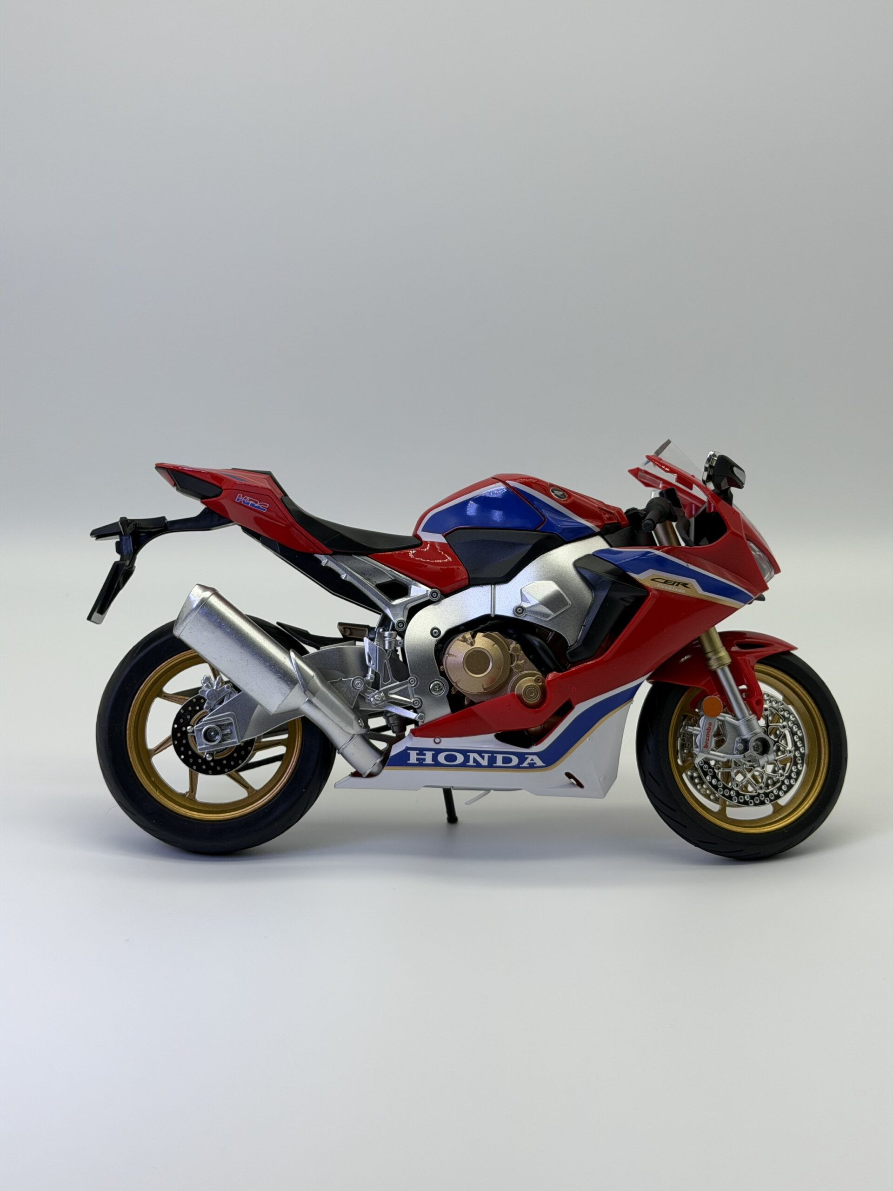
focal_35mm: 48
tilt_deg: -14.8
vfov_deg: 39.7
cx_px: 446
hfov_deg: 30.3
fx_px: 1651
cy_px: 596
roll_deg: +1.0
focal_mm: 6.76
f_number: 1.78
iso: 80
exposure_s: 1/1013
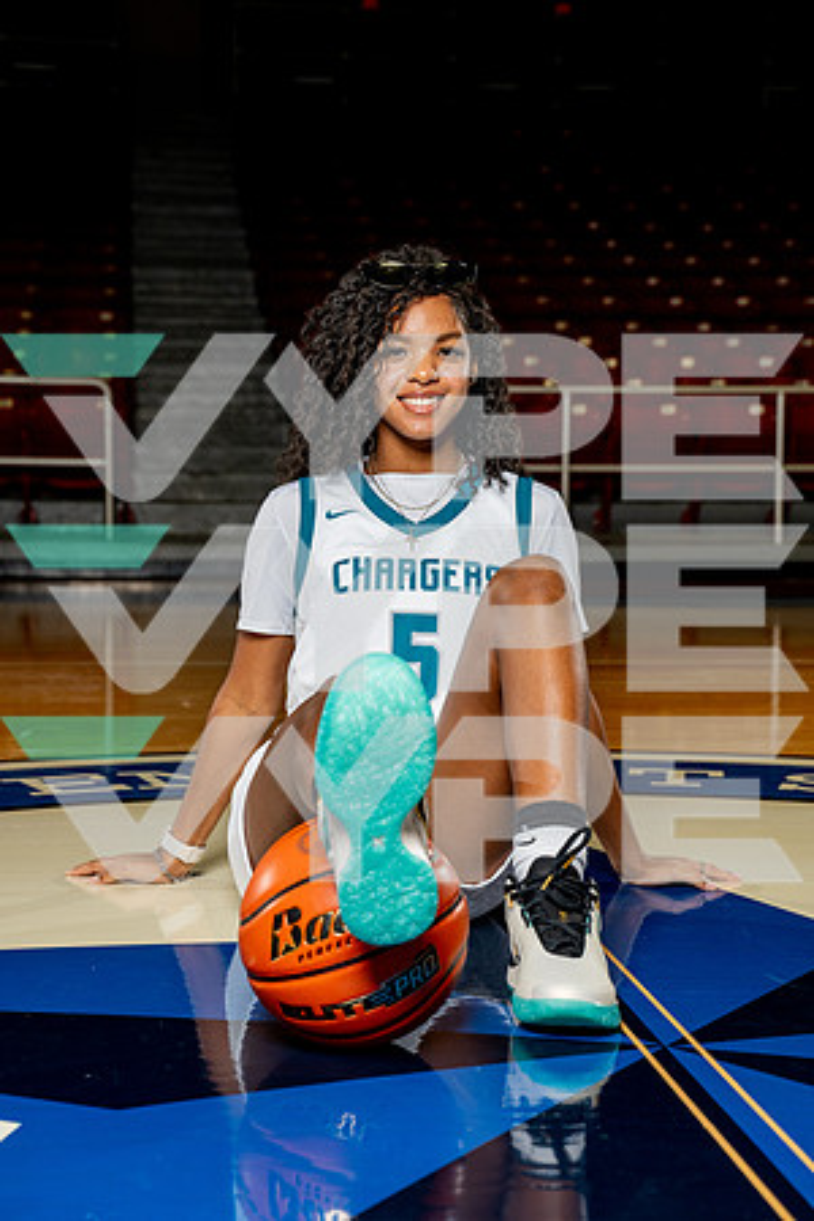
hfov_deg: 19.5
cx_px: 407
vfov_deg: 28.8
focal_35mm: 70
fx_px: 2374
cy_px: 610
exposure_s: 1/250
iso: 640
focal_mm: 70
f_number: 5.6
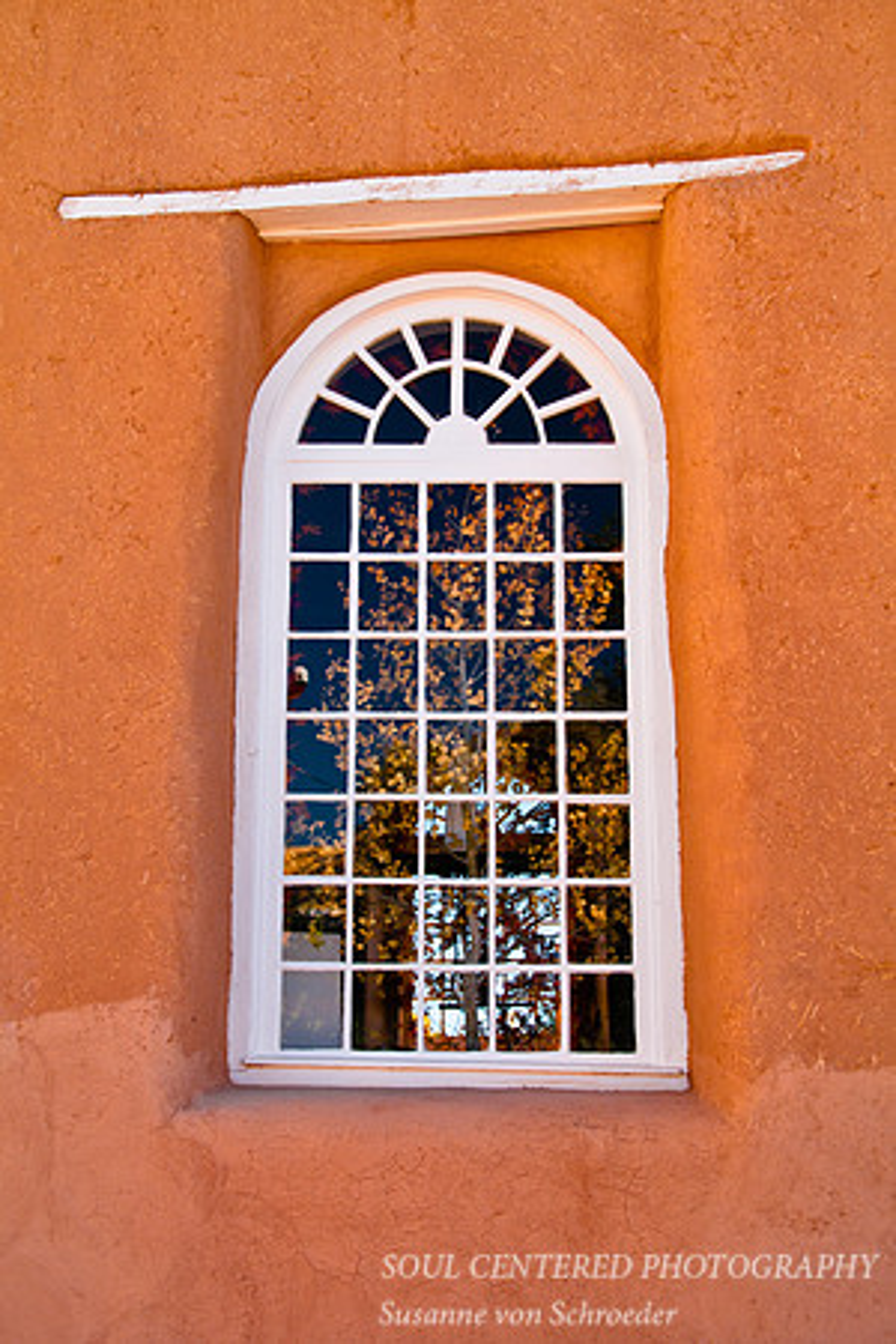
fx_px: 1792
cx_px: 448
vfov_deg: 41.1
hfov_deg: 28.1
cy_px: 672
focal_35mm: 48
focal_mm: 32
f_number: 11
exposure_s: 1/15
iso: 200
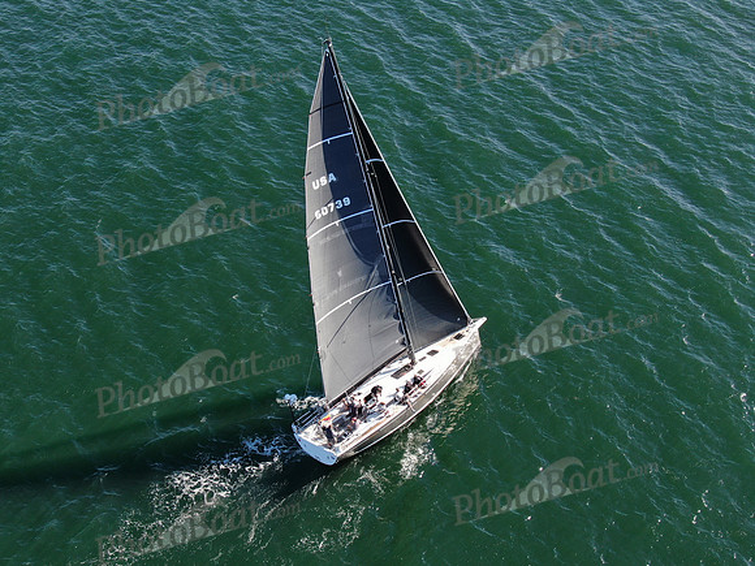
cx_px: 378
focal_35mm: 48
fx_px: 1047
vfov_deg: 30.3
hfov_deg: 39.7
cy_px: 283
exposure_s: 1/320
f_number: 3.8
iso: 100
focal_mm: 8.6
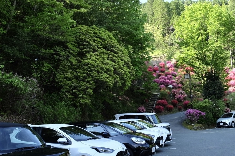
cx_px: 161
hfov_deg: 49.6
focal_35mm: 38
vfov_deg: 34.6
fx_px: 248
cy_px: 49
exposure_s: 1/220
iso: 400
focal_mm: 18
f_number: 5.6
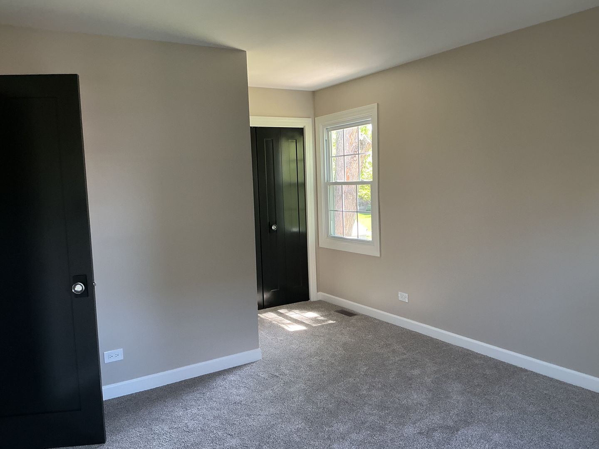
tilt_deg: -5.0
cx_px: 300
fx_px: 502
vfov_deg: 48.2
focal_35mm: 29
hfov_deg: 61.7
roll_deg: +2.5
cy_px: 224
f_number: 1.8
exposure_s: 1/60
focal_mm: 3
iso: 125
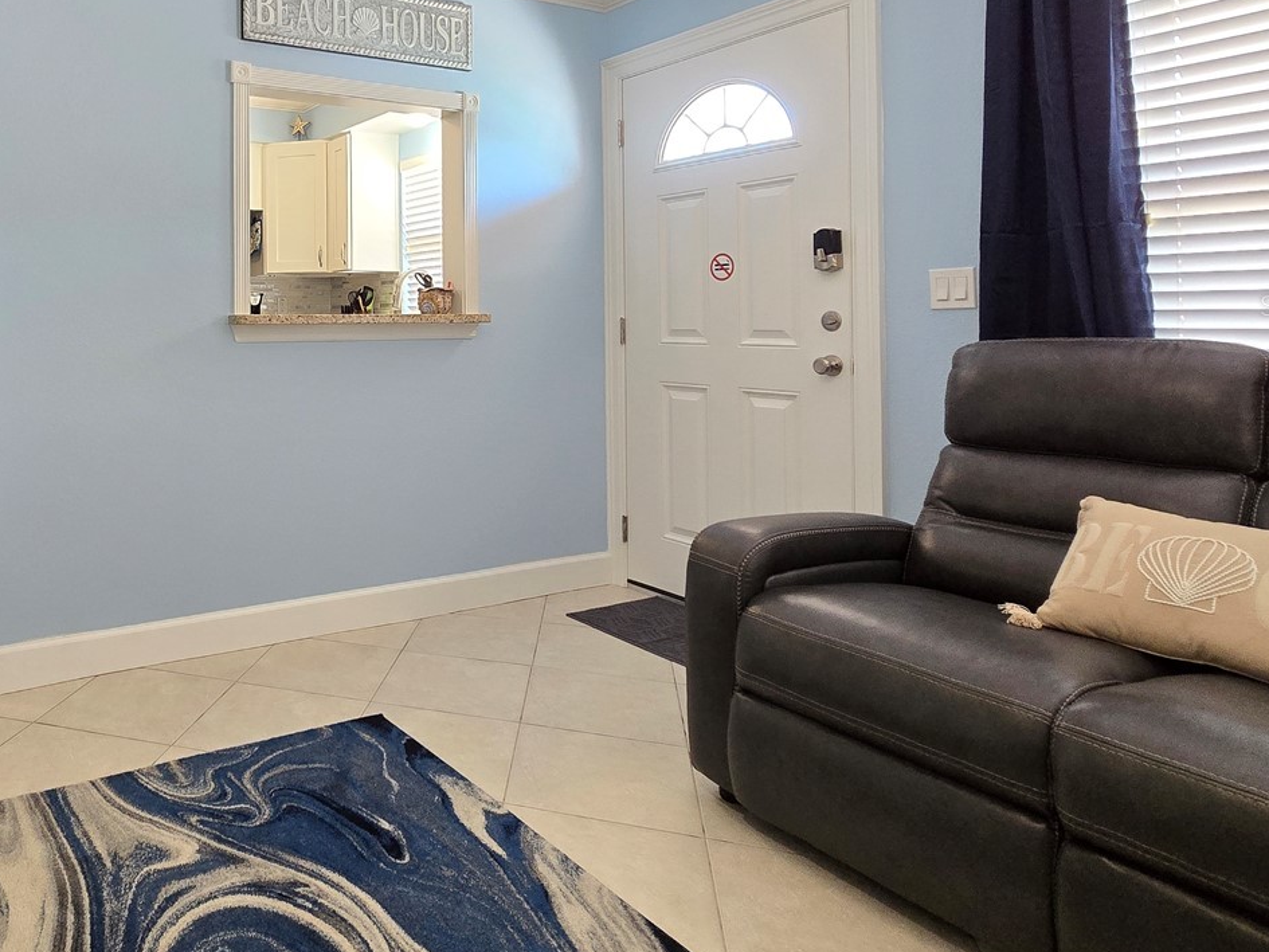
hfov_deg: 71.0
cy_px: 305
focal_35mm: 22
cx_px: 313
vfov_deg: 59.4
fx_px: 807
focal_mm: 2.2
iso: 400
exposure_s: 1/60
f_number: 2.2
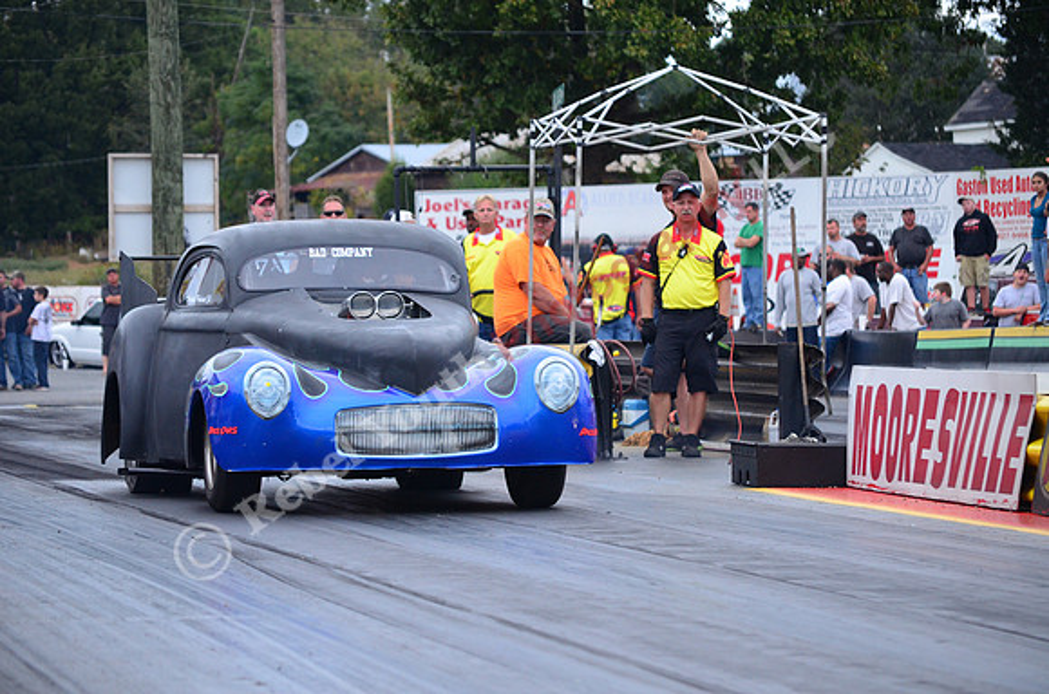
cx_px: 524
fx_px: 4797
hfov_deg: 12.5
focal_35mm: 165
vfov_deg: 8.3
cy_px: 347
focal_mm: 110
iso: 1000
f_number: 4.8
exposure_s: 1/400
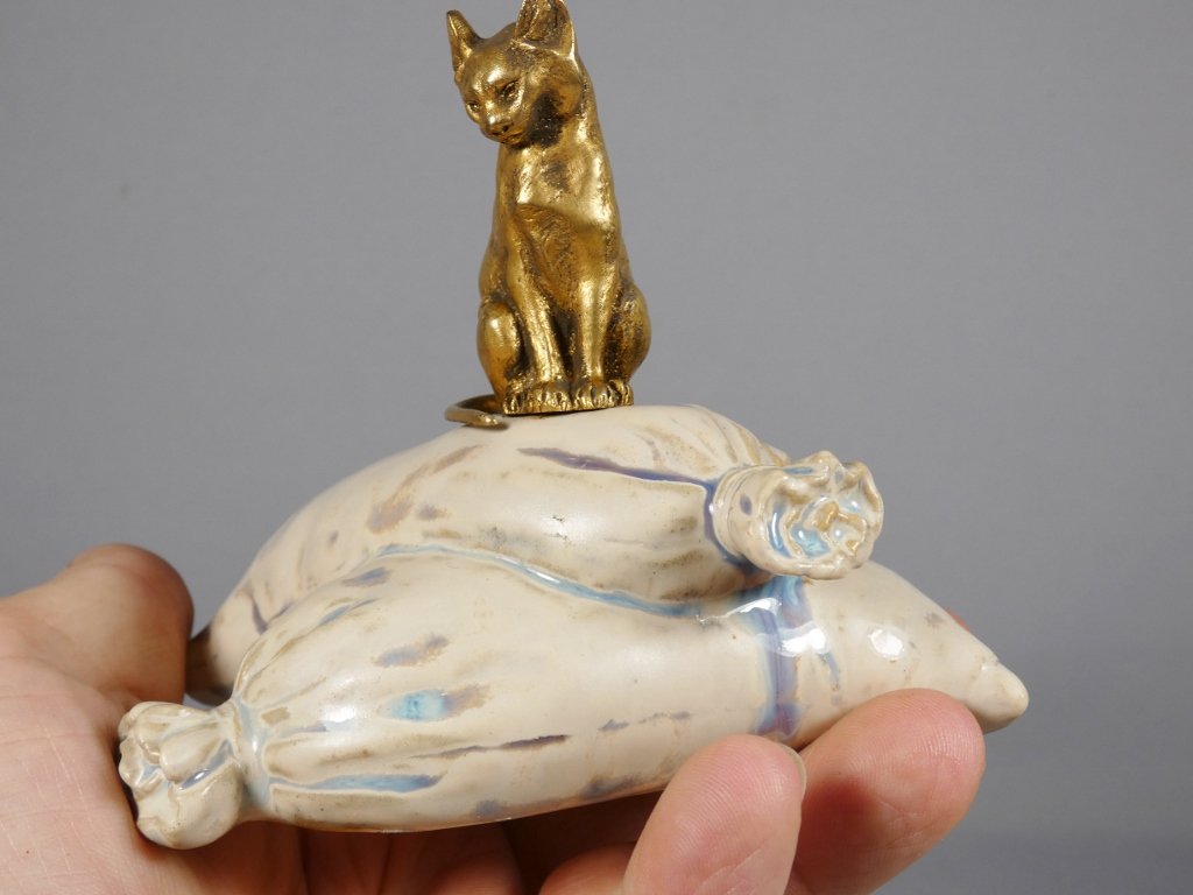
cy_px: 448
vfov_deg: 30.3
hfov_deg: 39.7
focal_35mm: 48
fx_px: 1654
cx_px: 596
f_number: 3.8
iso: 80
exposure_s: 1/125
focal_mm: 8.6
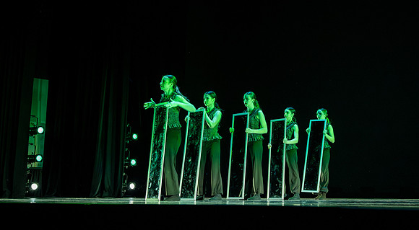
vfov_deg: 22.4
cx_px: 273
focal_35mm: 52
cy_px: 57
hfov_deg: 39.6
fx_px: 575
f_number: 2.8
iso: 4000
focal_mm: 38
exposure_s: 1/200
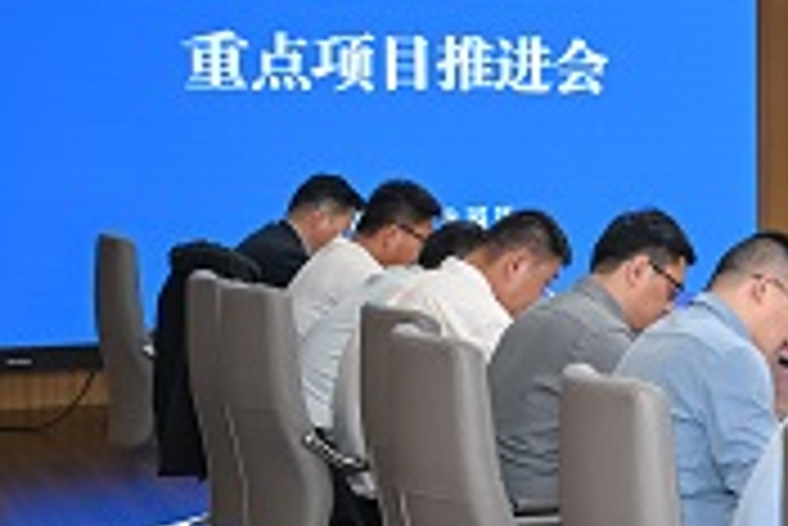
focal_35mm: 103
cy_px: 364
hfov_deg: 16.9
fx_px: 2256
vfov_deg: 13.3
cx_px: 1342
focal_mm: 30
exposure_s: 1/160
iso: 800
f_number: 4
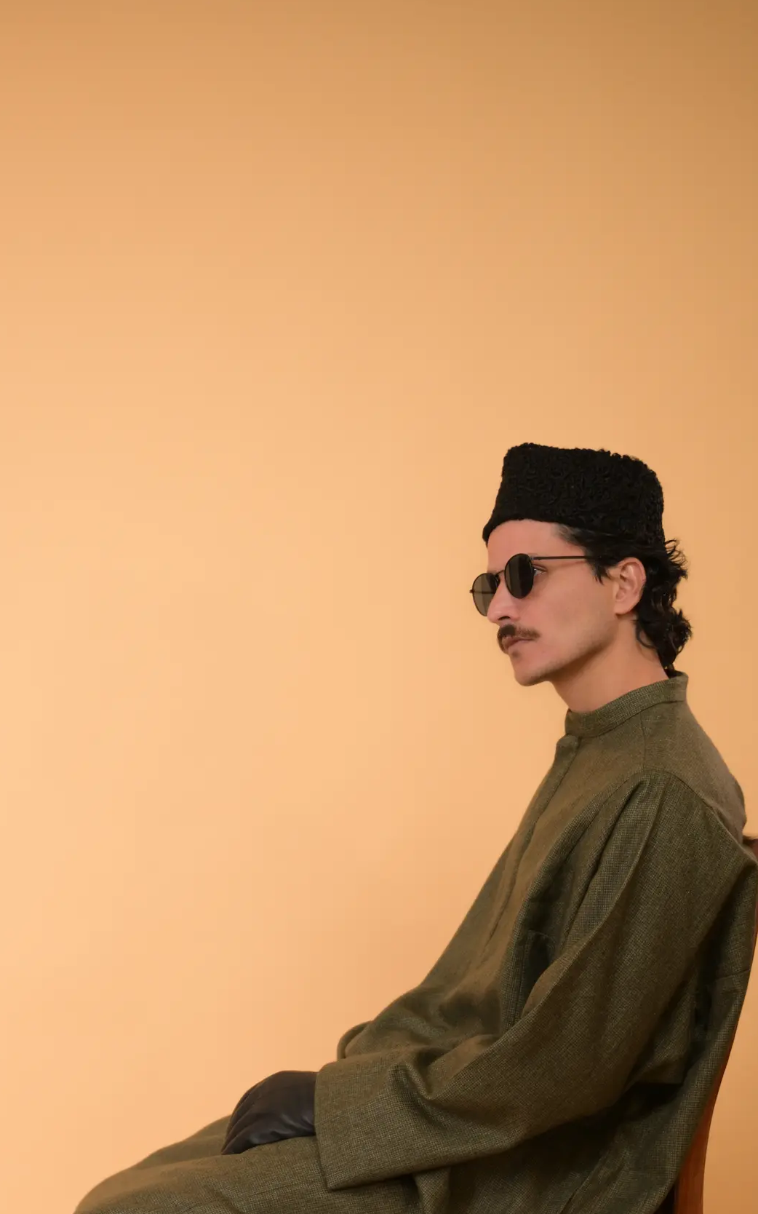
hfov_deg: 19.3
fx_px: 2215
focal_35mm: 67
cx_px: 230
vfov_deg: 30.1
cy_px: 916
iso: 320
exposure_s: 1/320
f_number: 2.8
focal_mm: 43
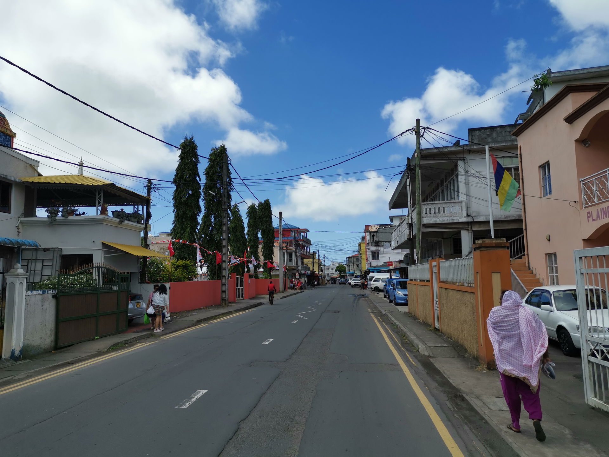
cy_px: 228
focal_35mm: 27
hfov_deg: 65.3
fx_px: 475
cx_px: 304
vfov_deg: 51.4
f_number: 1.8
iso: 50
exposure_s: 1/2381
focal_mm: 5.58
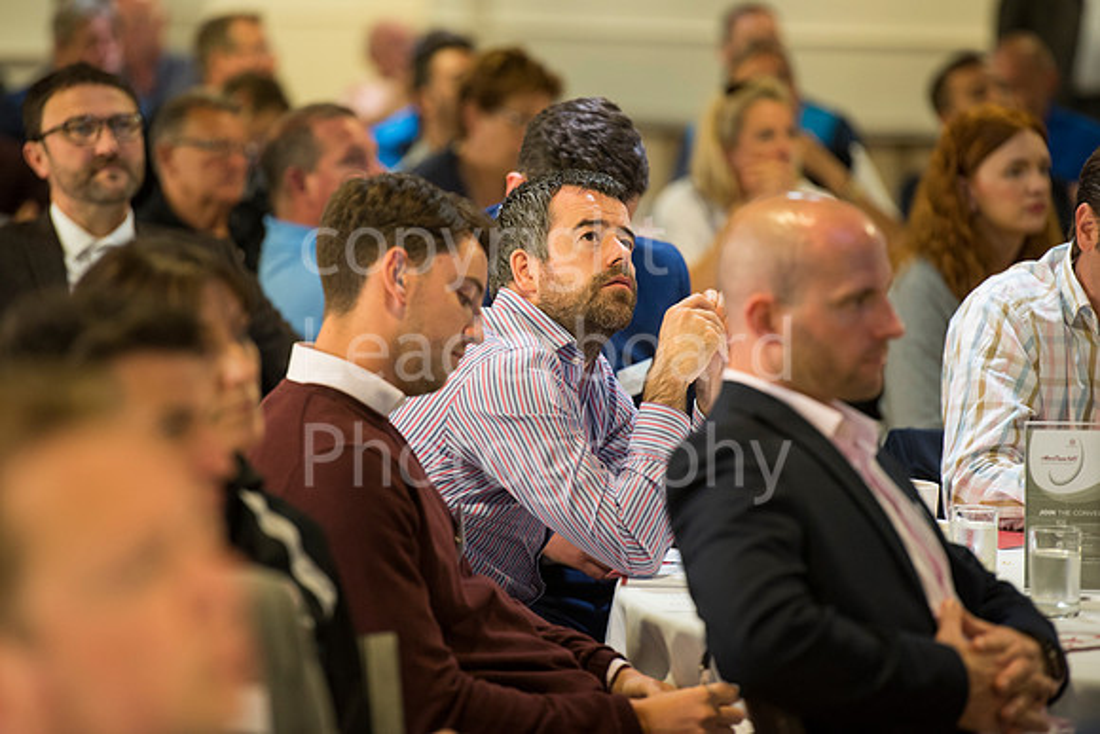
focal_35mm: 200
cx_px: 550
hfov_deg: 10.3
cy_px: 367
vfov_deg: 6.9
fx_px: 6112
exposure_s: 1/100
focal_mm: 200
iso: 2000
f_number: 3.2
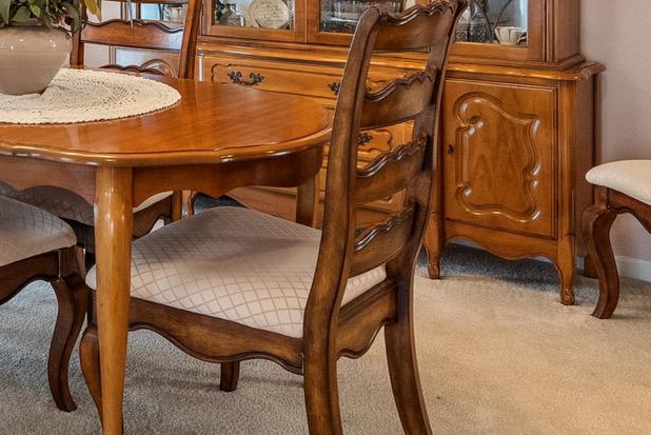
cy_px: -46
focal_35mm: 53
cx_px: -58
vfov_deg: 23.9
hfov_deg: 33.0
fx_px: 959
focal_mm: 16
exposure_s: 1/160
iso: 2500
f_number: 4
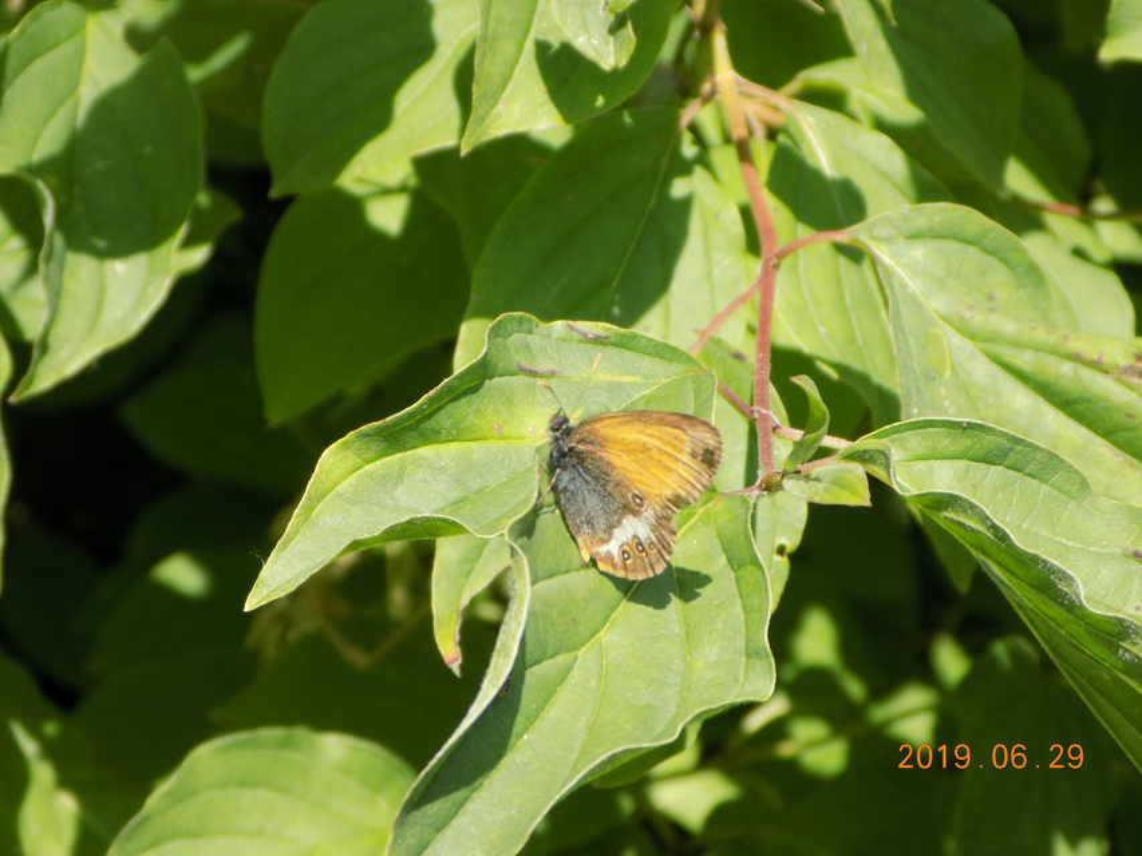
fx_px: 5081
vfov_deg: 9.6
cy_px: 428
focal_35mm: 154
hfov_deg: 12.8
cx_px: 571
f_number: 5.2
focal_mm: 27.3
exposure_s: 1/160
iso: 80
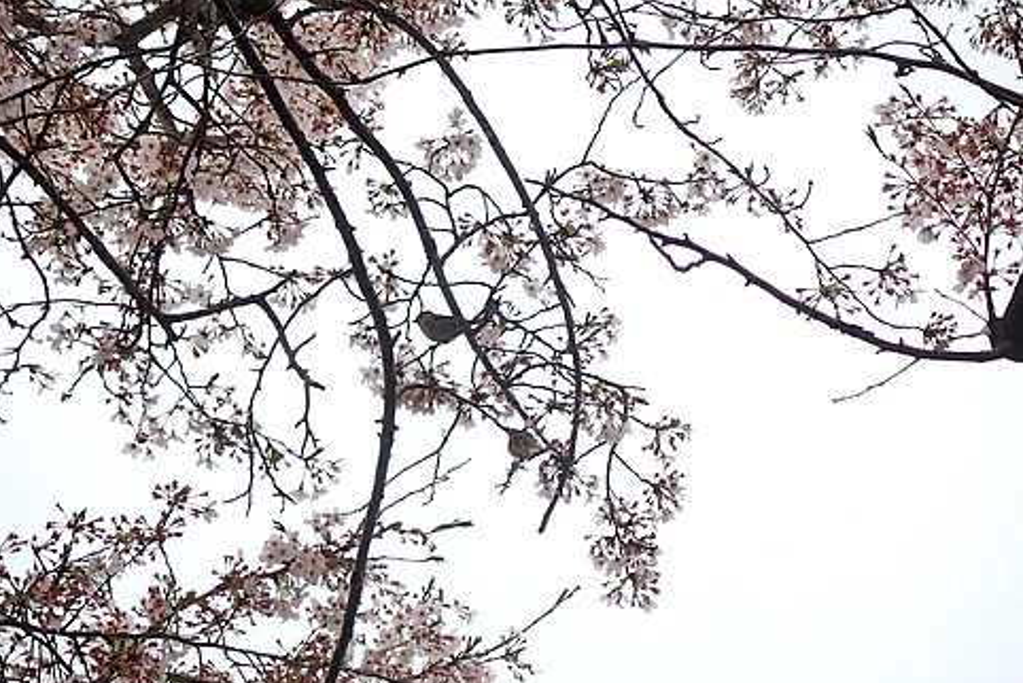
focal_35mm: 136
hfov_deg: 15.1
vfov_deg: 10.1
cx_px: 510
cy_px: 384
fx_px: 3867
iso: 100
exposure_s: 1/2000
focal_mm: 23.5
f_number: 2.7
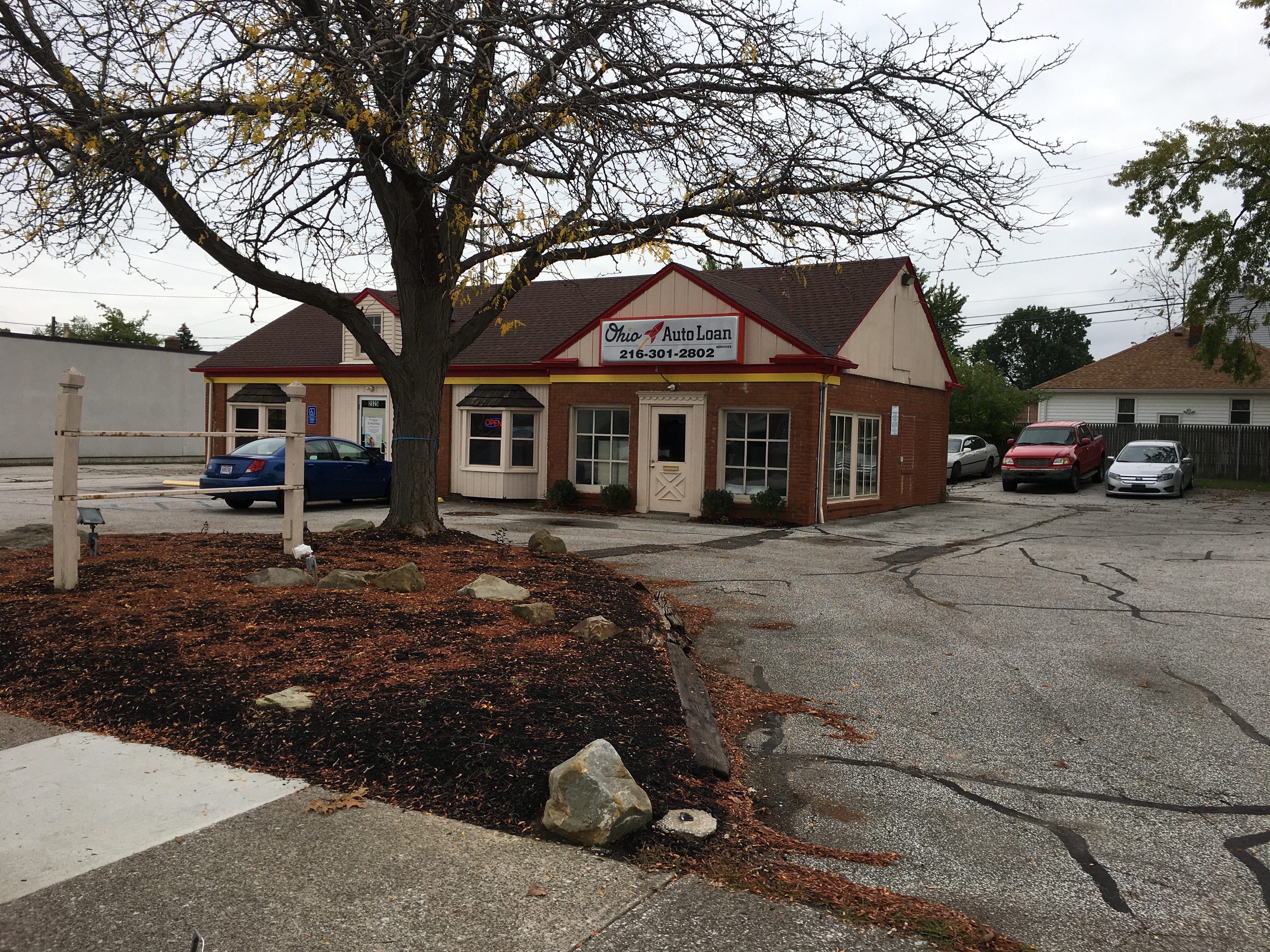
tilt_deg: -2.0
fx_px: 1064
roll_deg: -1.3
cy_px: 476
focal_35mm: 29
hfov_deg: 61.7
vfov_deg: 48.2
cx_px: 635
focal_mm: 4.15
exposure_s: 1/1261
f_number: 2.2
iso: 25
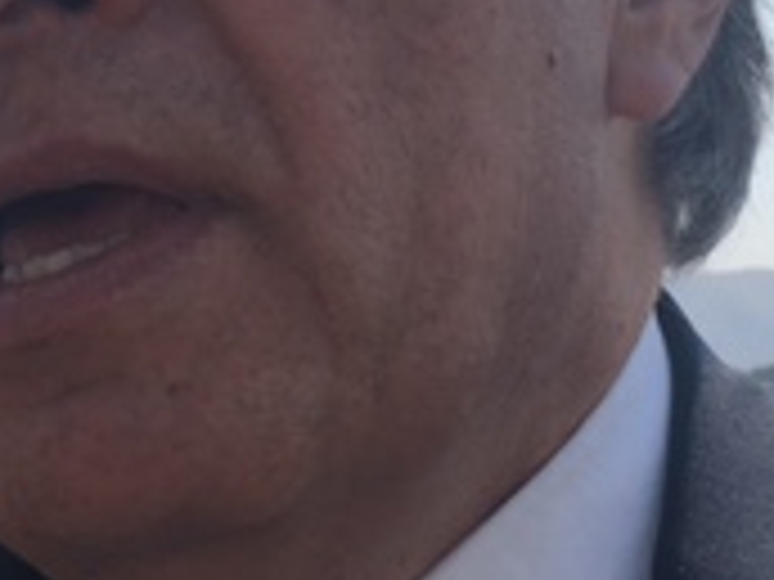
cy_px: 193
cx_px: 315
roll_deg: +0.2
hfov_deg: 18.2
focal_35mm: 108
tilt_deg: +6.4
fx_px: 2415
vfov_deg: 13.7
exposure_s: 1/1672
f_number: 2.2
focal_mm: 4.15
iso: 25
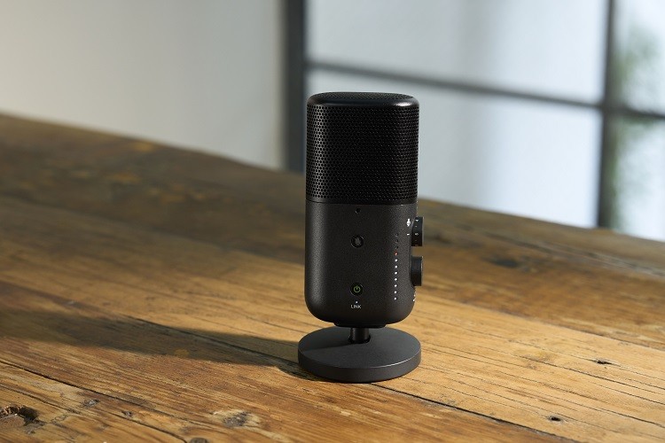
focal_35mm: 85
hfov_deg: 23.9
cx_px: 332
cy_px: 222
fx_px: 1570
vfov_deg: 16.1
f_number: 5.6
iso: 800
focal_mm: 85
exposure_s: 1/160
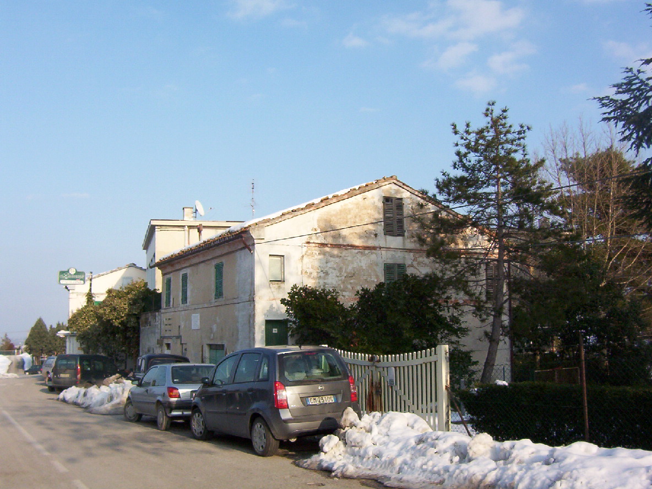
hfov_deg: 51.4
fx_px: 678
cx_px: 326
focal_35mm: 36
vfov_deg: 39.7
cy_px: 244
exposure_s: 1/577
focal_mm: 5.54
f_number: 5.24
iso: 100
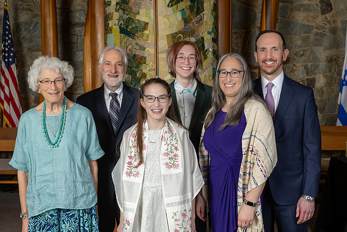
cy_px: 114
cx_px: 168
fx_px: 470
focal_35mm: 49
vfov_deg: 27.6
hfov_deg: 40.5
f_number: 8
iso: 500
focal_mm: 30
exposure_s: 1/200
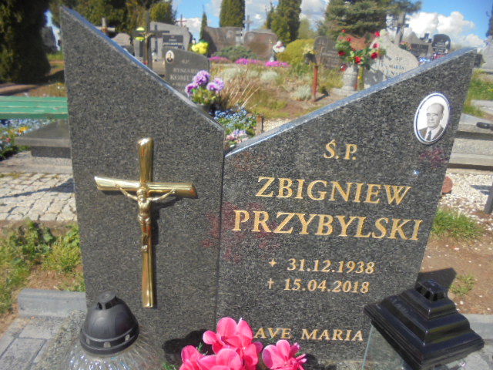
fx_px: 370
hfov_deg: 67.3
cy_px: 185
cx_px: 246
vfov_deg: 53.1
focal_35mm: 26
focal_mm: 4.6
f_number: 3.5
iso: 100
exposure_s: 1/800
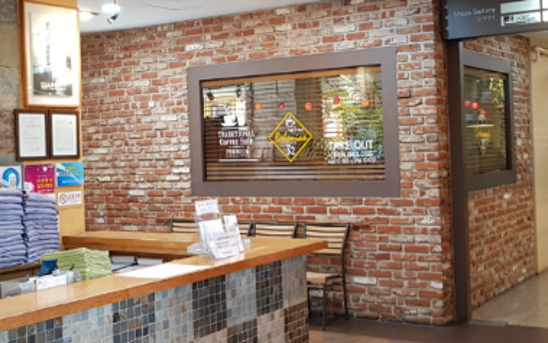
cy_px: 166
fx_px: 792
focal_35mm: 53
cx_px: 231
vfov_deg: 24.4
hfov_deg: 38.1
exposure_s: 1/30
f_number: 1.7
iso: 160
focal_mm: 4.2
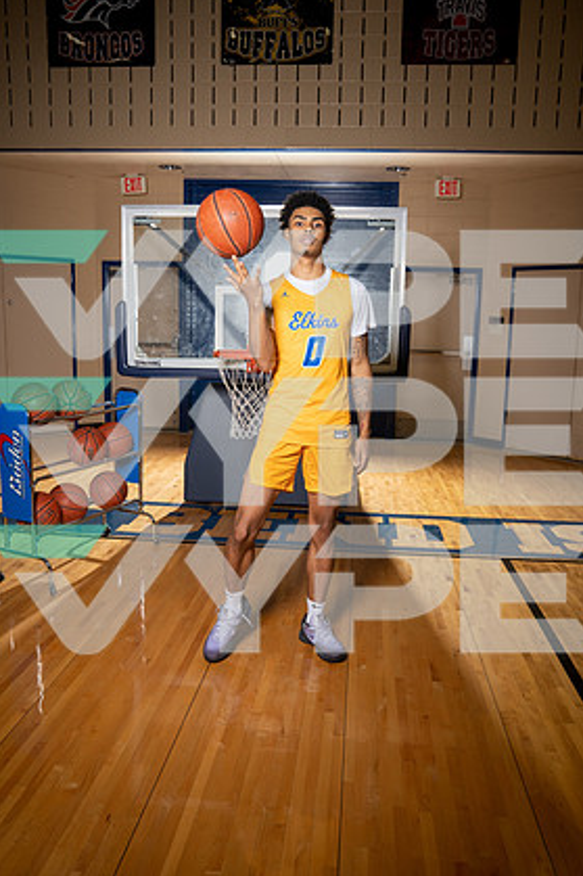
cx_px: 295
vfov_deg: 63.7
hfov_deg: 44.9
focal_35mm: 29
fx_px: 705
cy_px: 443
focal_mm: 27
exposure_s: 1/250
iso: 640
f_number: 8
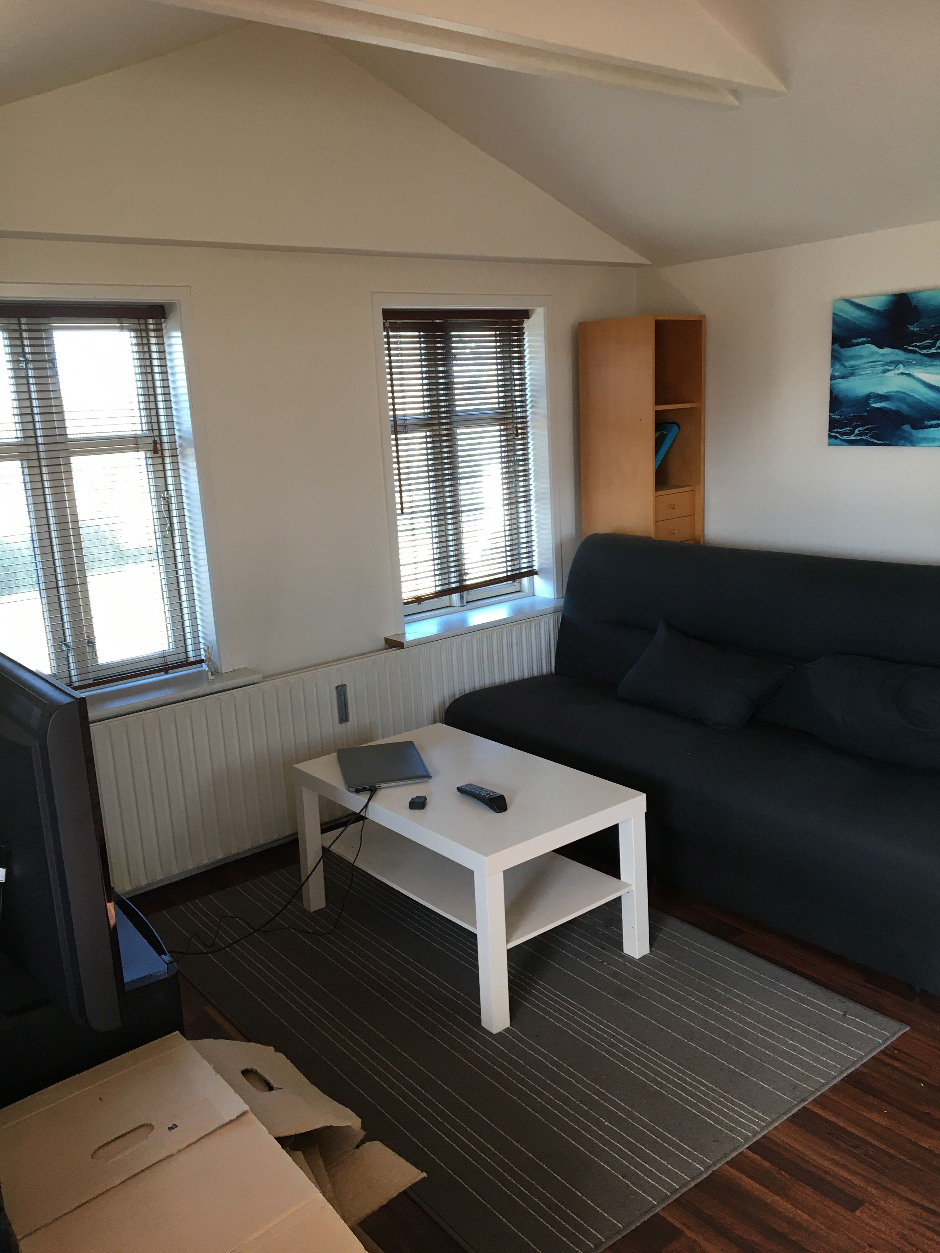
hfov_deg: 48.2
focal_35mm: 29
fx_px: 1050
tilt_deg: -9.7
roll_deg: +4.3
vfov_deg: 61.7
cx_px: 470
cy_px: 626
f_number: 2.2
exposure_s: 1/33
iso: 40
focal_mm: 4.15
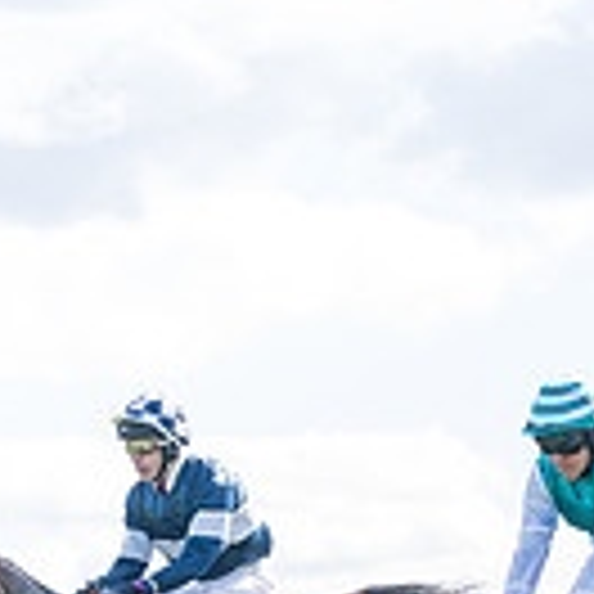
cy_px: 801
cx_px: 782
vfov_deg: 5.7
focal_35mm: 305
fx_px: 5921
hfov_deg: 5.7
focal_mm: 70
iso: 400
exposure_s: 1/1600
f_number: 4
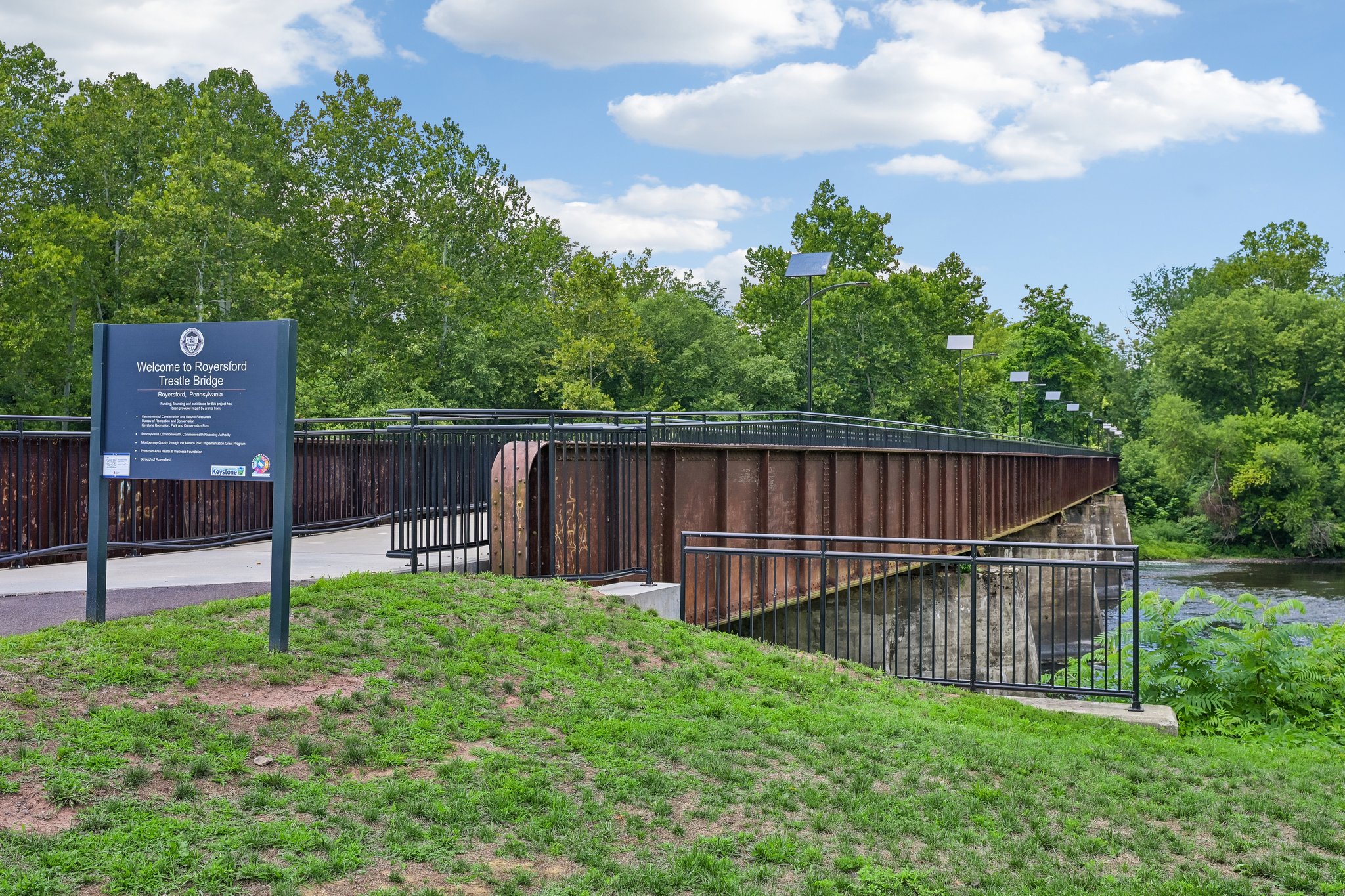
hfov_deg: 54.4
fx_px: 1307
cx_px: 672
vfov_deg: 37.8
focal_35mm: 35
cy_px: 448
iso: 400
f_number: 8
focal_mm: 35
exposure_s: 1/320
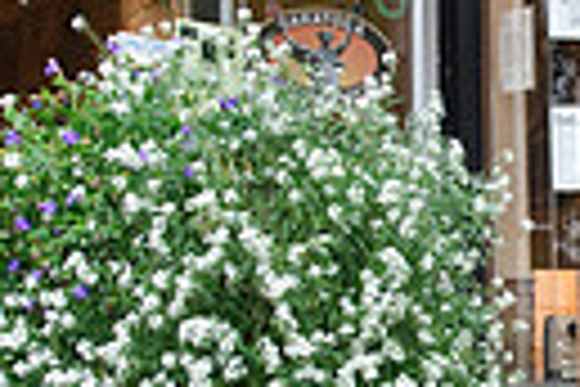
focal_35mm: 135
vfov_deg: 10.2
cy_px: 182
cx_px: 737
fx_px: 2175
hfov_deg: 14.6
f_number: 5.6
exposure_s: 1/50
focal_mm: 20
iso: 400
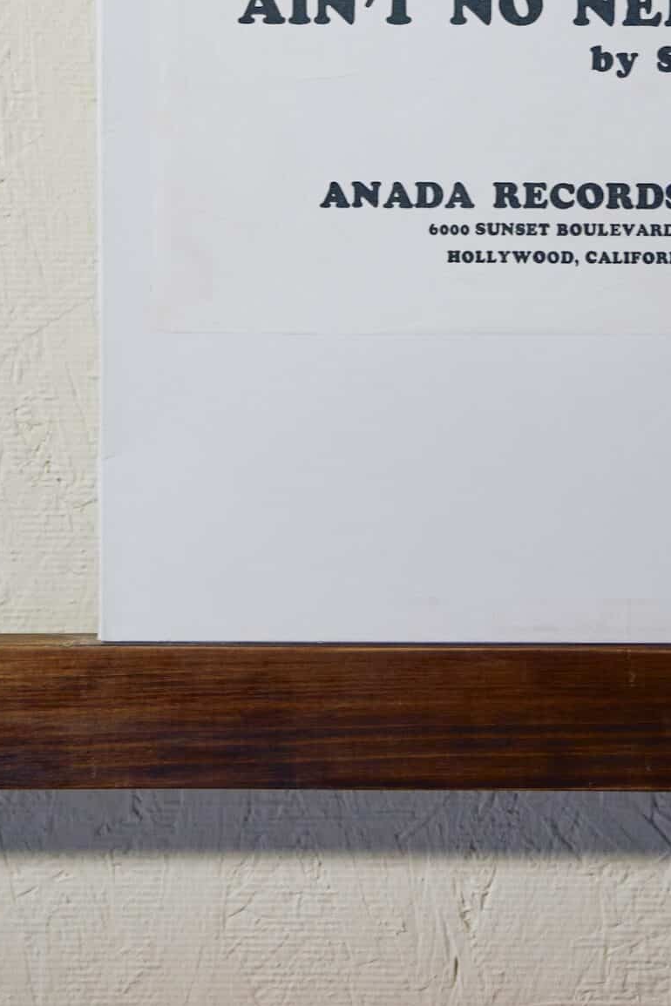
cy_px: -57
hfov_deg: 16.5
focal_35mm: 82
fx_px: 2292
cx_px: 580
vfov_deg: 23.5
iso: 800
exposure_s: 1/60
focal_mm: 37
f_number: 6.3
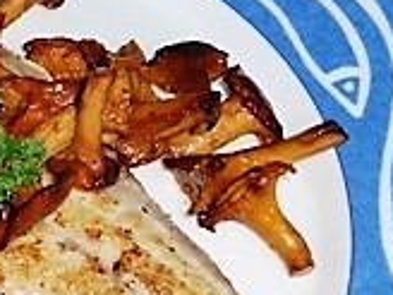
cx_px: -72
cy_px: 278
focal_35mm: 125
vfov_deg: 11.8
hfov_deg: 15.2
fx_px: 1419
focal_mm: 5.3
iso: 100
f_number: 3.5
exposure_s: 1/30
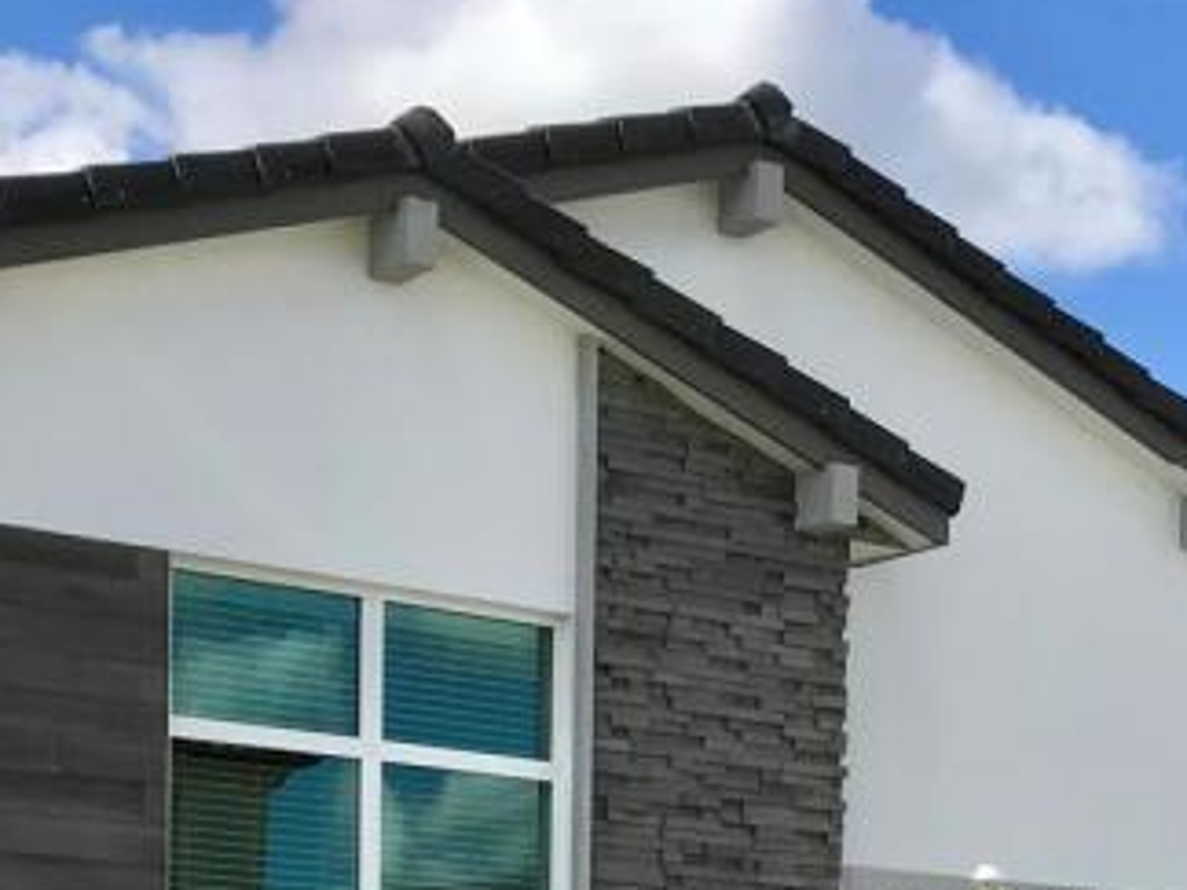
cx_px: 696
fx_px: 2846
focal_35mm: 83
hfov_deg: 23.5
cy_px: 1293
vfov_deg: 16.4
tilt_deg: -2.2
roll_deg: -2.6
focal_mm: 3.99
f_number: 1.8
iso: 20
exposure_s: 1/2336
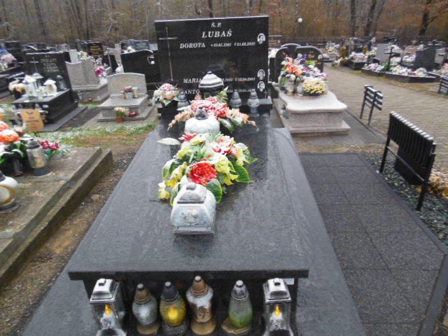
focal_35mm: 25
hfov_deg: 69.4
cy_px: 168
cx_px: 224
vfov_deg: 54.9
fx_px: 324
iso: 125
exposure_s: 1/50
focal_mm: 4.5
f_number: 3.2
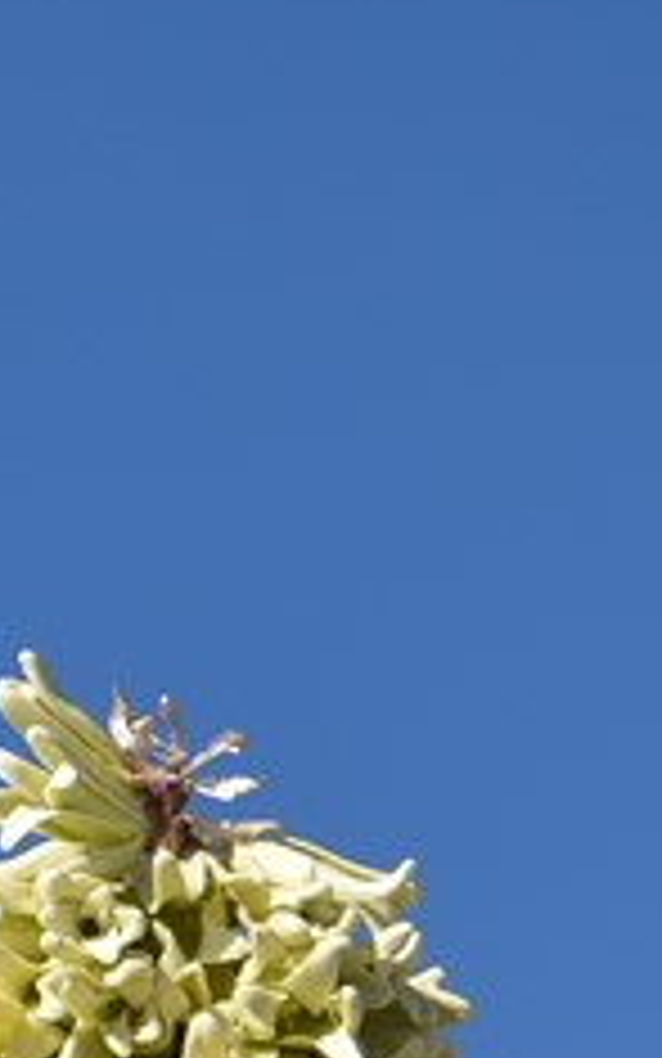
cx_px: 203
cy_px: 1346
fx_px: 11204
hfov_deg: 3.4
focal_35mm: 388
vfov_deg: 5.4
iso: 100
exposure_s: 1/250
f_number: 8
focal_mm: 55
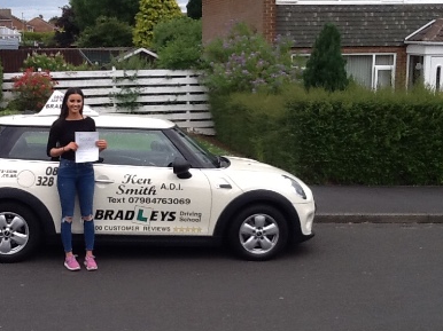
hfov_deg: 33.6
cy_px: 183
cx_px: 168
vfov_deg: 25.6
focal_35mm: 57
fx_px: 729
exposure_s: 1/668
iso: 40
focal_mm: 2.03
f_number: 2.4
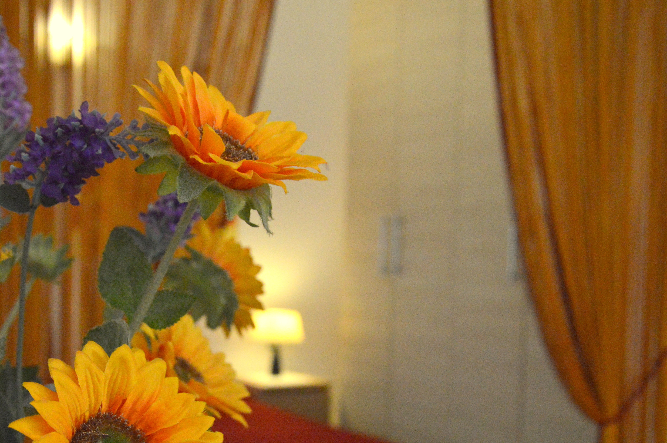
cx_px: 234
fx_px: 994
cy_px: 304
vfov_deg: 25.0
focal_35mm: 54
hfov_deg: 36.8
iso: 2200
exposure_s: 1/125
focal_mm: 25
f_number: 5
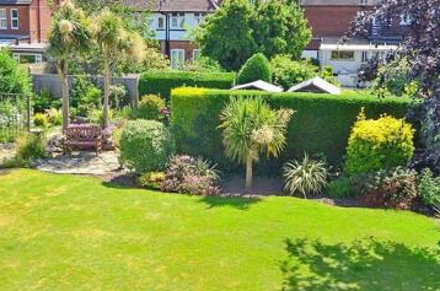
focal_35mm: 55
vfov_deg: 24.5
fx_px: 671
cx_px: 150
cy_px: 149
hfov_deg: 36.0
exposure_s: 1/400
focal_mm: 20
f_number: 5.6
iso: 200
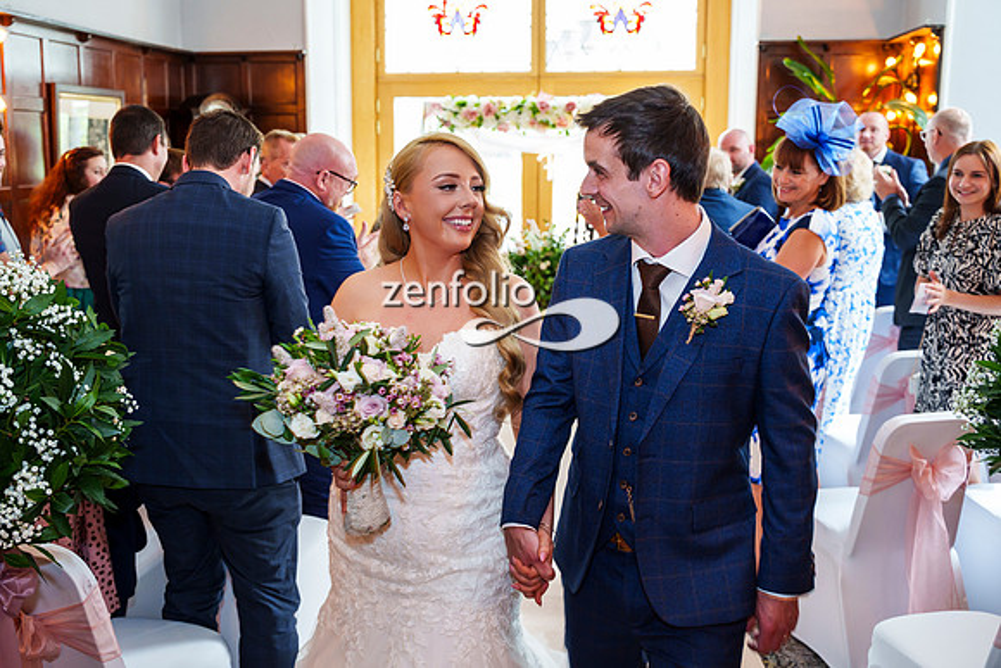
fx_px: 1100
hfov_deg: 48.9
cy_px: 319
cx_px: 451
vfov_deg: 33.8
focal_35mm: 40
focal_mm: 36
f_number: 3.5
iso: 800
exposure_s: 1/80
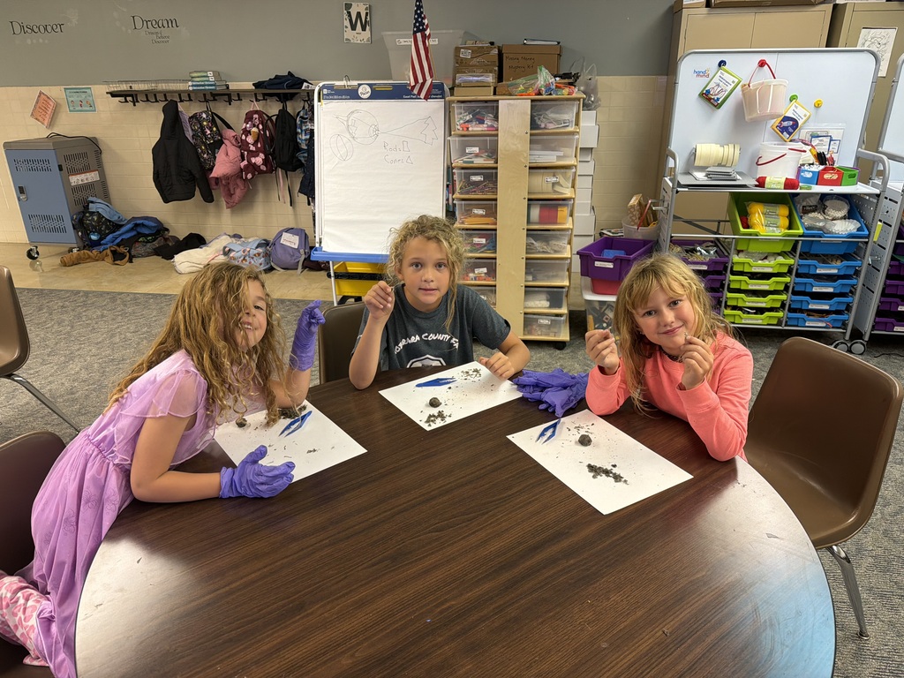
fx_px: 627
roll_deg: +1.4
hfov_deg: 71.6
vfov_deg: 56.8
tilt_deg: -22.8
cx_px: 452
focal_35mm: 24
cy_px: 339
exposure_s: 1/60
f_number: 1.78
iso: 200
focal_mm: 6.76
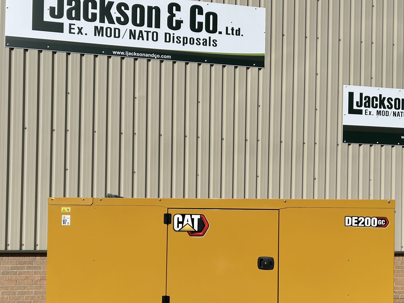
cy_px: 206
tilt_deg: +1.5
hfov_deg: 50.0
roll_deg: -1.5
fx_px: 432
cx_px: 233
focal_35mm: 37
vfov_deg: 38.2
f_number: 1.5
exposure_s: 1/9434
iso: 50
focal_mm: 5.7
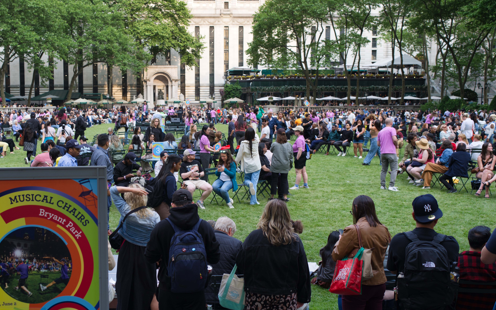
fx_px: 649
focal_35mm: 48
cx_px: 175
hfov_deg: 41.4
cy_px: 172
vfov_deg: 26.9
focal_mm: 35
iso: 200
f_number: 4
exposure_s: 1/160
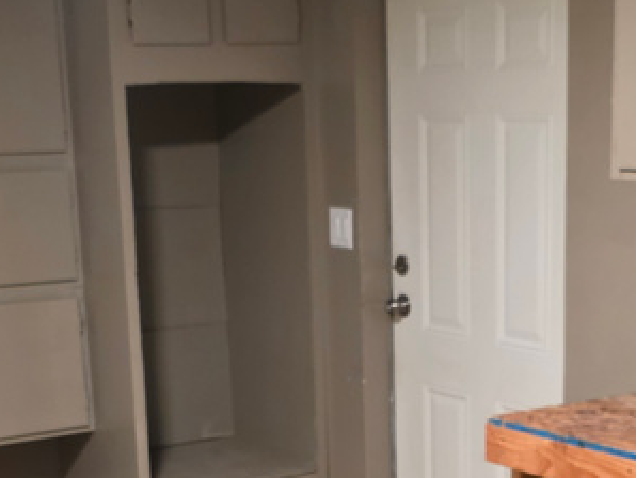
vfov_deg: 18.1
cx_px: 416
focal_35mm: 79
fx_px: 1453
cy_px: 501
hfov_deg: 24.6
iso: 1000
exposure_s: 1/120
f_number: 1.7
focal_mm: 6.3
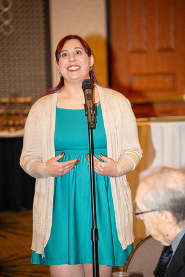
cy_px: 138
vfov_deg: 9.8
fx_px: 1619
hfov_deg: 6.5
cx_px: 92
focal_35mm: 210
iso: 2000
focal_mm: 210
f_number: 5.6
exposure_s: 1/60
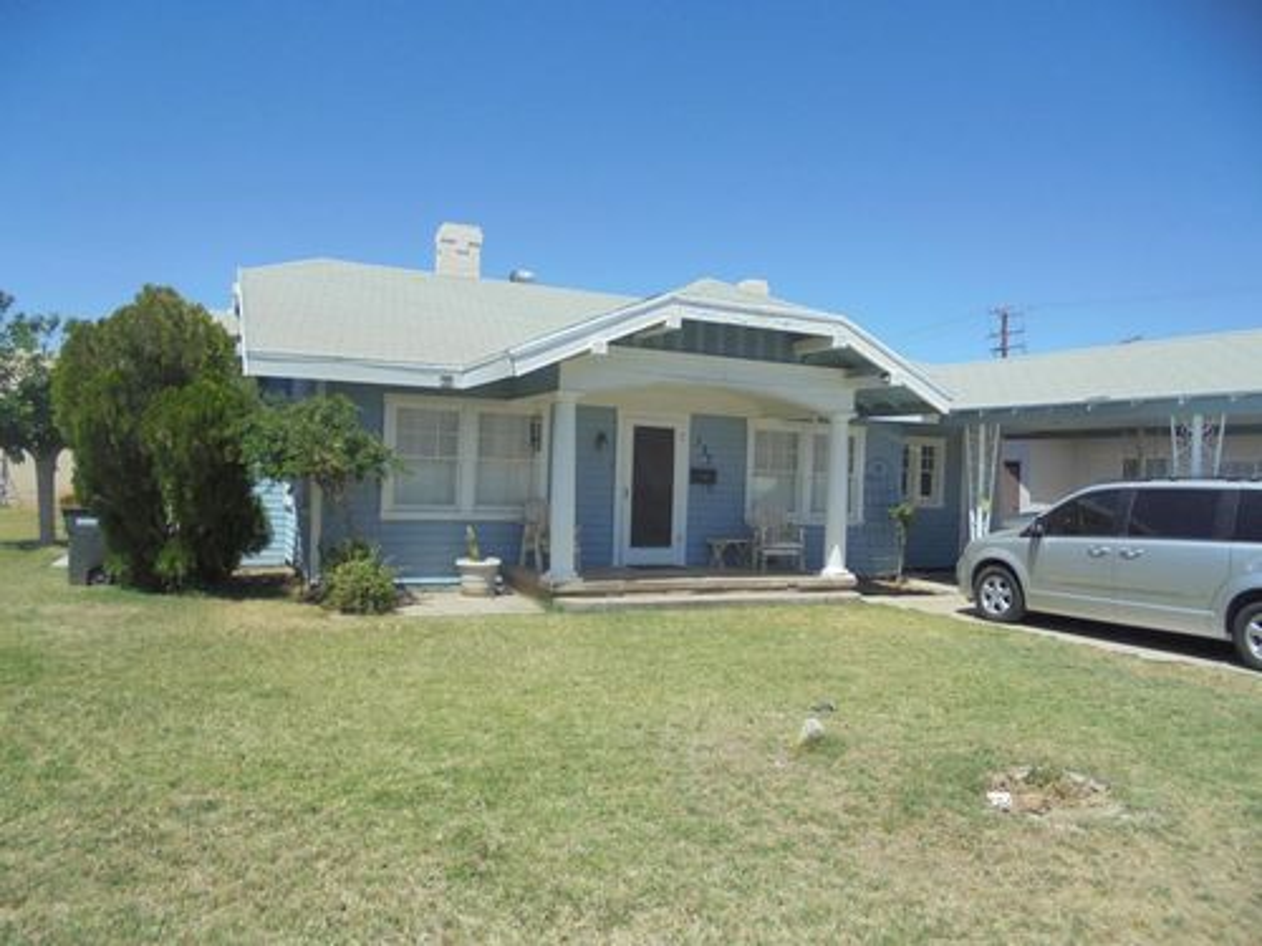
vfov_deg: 53.1
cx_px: 631
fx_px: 948
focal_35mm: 26
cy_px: 473
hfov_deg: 67.3
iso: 100
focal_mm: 4.6
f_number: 11.5
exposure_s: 1/125
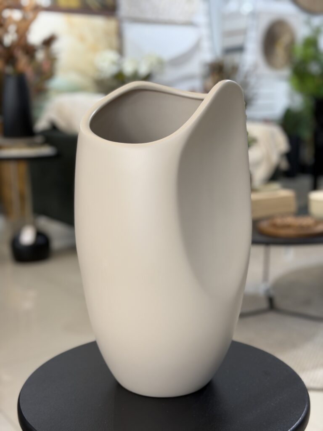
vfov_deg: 39.7
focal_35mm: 48
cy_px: 216
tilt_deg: -10.7
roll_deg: +0.5
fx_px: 597
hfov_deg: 30.3
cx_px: 162
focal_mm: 6.76
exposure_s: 1/60
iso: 80
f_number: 1.78
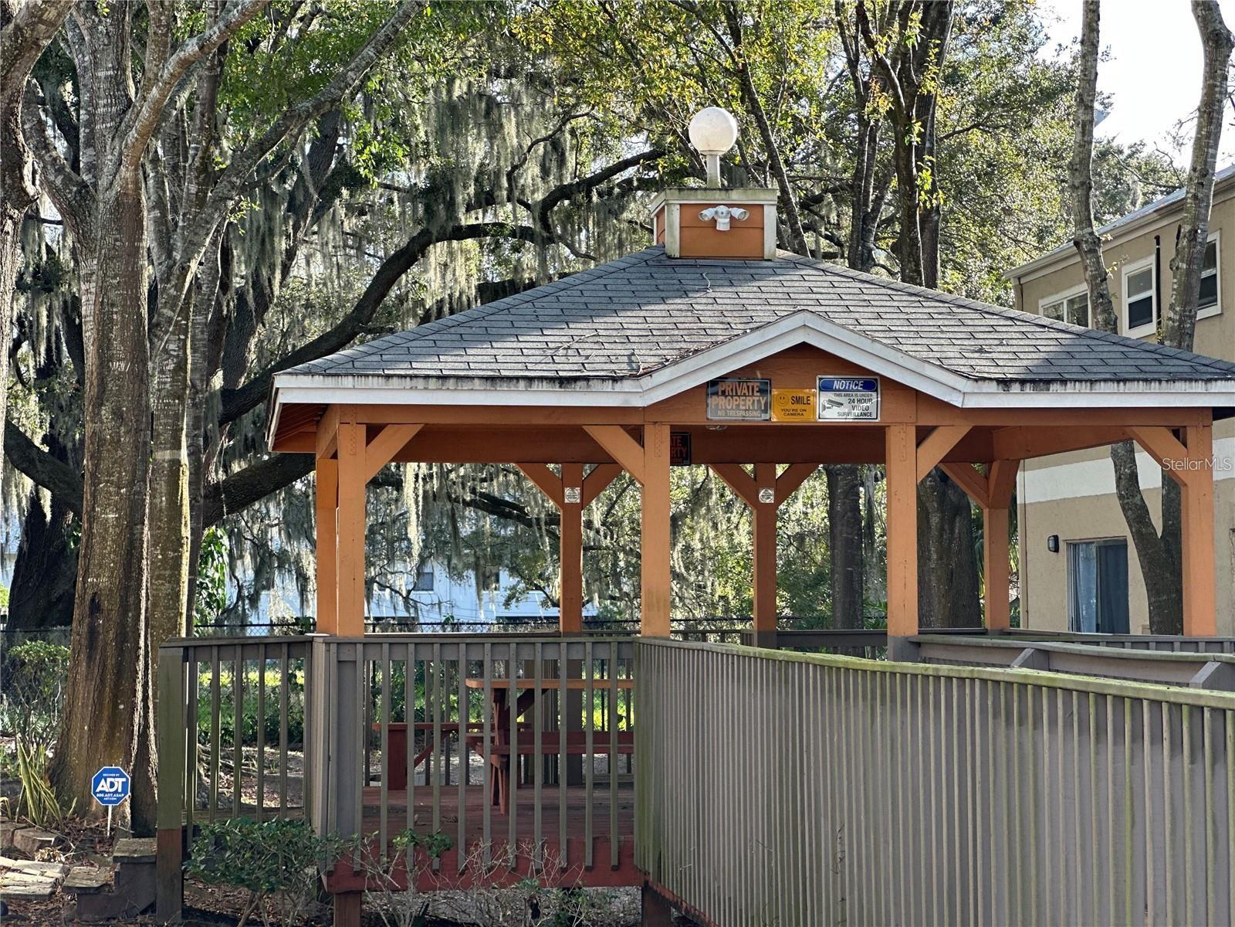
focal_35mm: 77
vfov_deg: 19.1
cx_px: 618
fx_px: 2747
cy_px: 464
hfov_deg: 25.3
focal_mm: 9
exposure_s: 1/121
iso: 40
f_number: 2.8
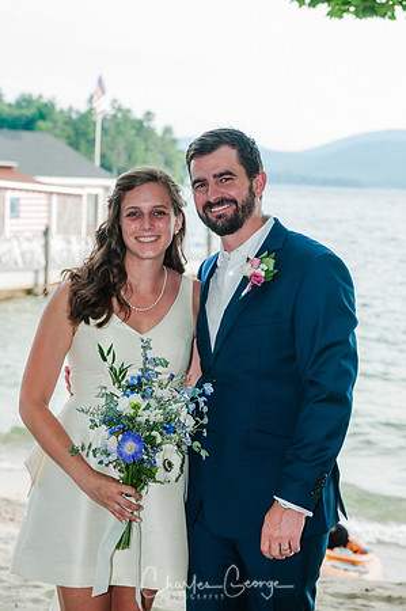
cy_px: 306
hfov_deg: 17.5
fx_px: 1322
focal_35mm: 78
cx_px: 203
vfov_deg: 26.0
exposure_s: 1/160
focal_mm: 52
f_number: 4
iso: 200
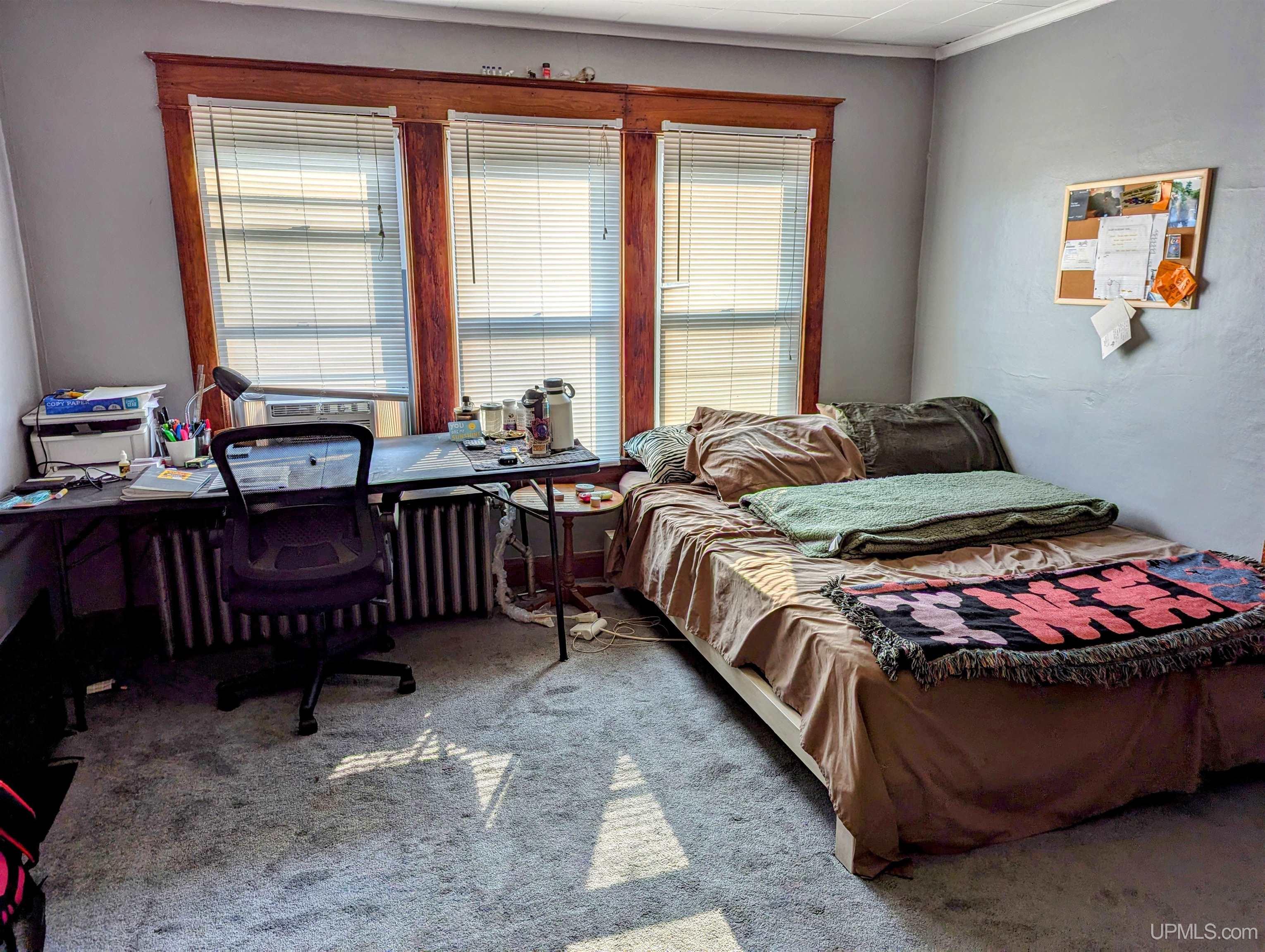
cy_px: 476
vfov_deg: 56.9
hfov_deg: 71.5
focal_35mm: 24
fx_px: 878
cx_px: 632
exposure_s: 1/192
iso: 36
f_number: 1.85
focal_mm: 6.81
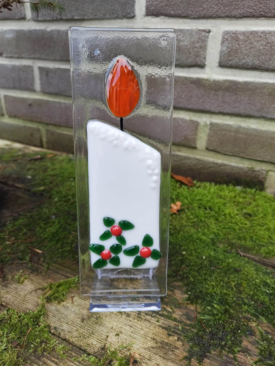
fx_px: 264
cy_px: 183
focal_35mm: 25
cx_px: 139
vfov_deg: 69.3
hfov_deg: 55.0
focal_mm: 5.56
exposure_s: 1/150
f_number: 1.88
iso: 50
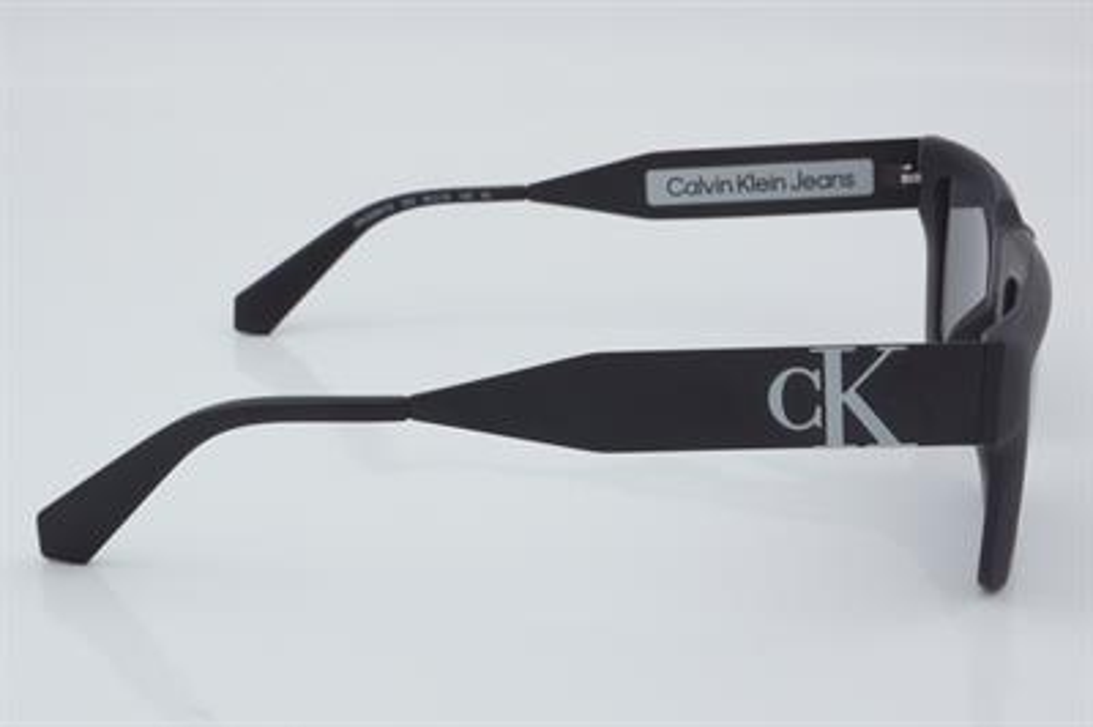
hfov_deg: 27.0
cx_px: 546
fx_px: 2275
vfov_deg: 18.2
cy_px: 364
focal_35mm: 75
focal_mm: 50
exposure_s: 1/4
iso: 100
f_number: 32
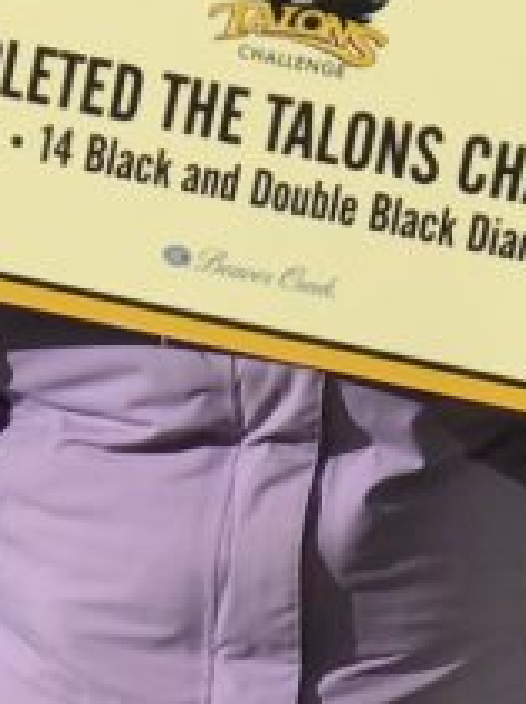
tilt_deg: -10.5
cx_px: 281
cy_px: 764
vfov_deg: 7.1
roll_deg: -1.6
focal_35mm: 278
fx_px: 5644
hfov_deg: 5.3
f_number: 2.8
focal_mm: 6.6
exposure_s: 1/2283
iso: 20
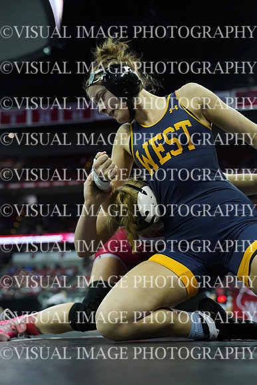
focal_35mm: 50
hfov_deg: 27.0
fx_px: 535
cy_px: 192
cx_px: 128
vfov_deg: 39.6
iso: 6400
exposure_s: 1/1250
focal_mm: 50
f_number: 2.8
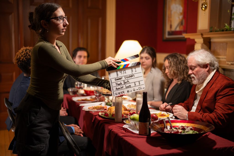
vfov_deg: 27.0
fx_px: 325
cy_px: 78
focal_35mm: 50
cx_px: 117
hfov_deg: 39.6
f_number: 1.4
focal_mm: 50
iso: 800
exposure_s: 1/50
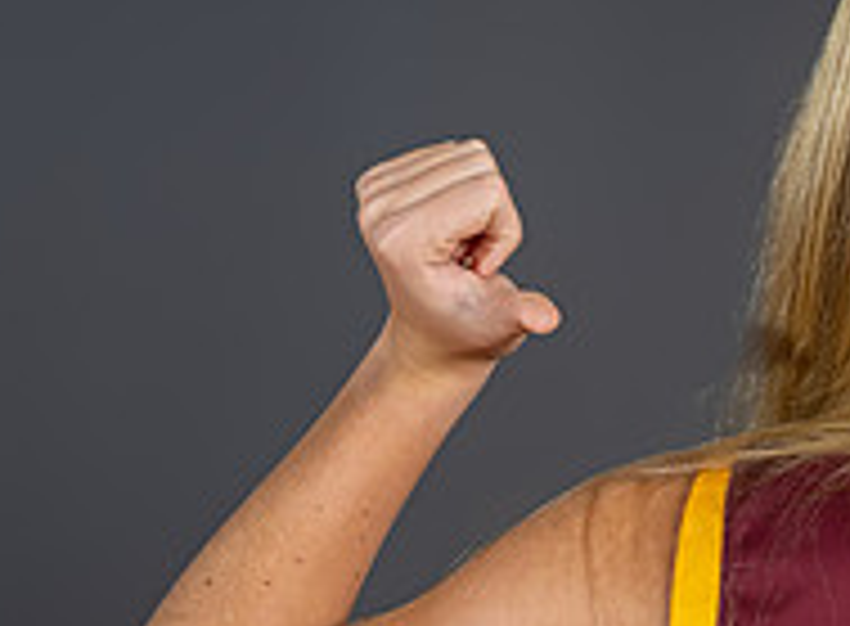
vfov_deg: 3.8
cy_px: 540
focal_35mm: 384
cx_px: 1210
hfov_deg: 5.2
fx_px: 9364
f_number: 8
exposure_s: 1/200
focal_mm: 105
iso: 200
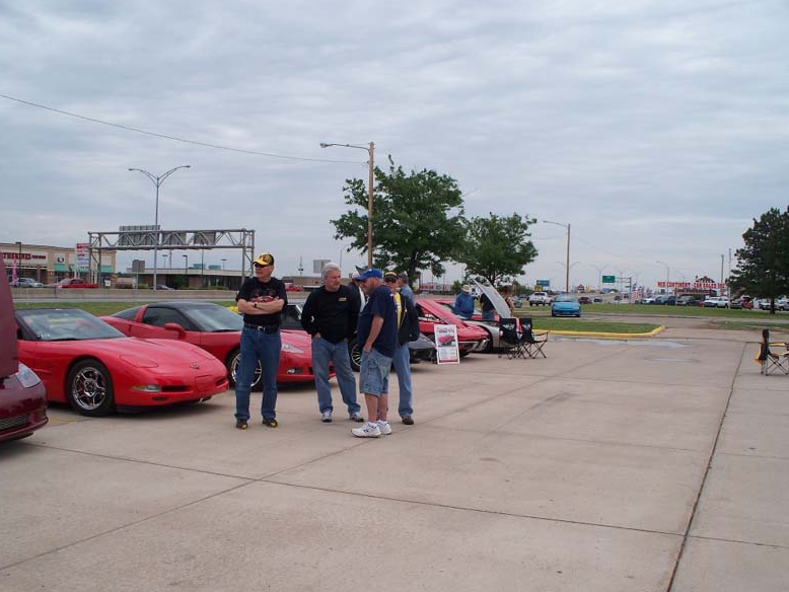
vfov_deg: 38.7
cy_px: 290
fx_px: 844
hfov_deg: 50.1
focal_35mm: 37
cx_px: 384
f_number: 5
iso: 64
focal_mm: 7.5
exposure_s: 1/400
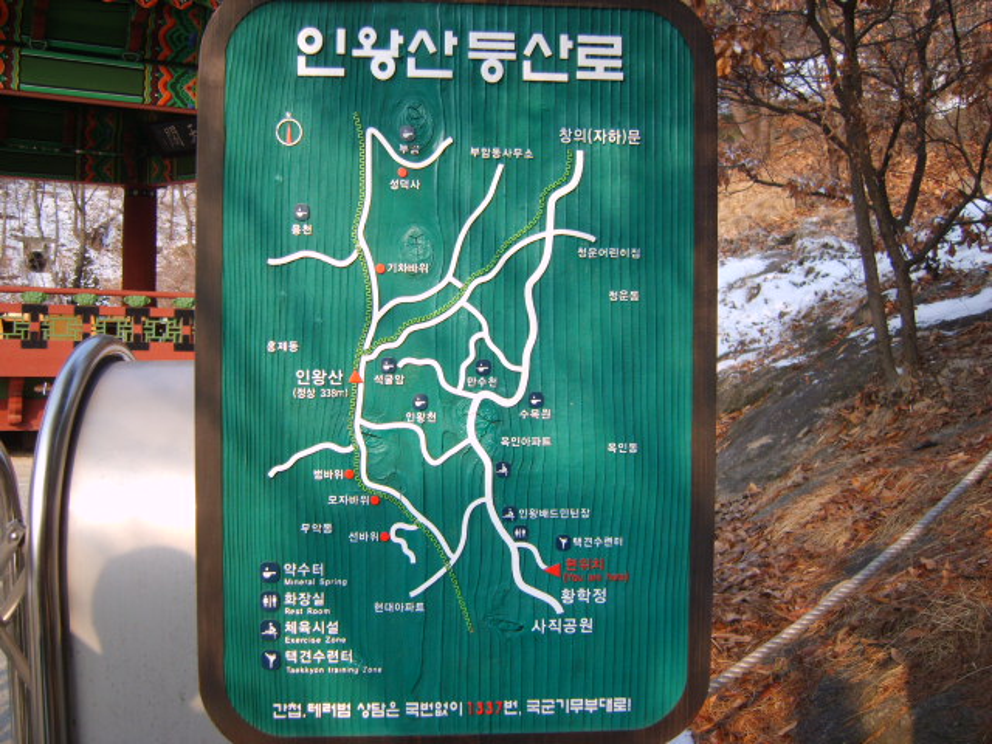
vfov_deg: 40.7
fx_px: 1003
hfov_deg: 52.6
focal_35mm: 35
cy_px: 372
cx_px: 496
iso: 50
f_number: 2.8
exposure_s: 1/350
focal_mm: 7.4
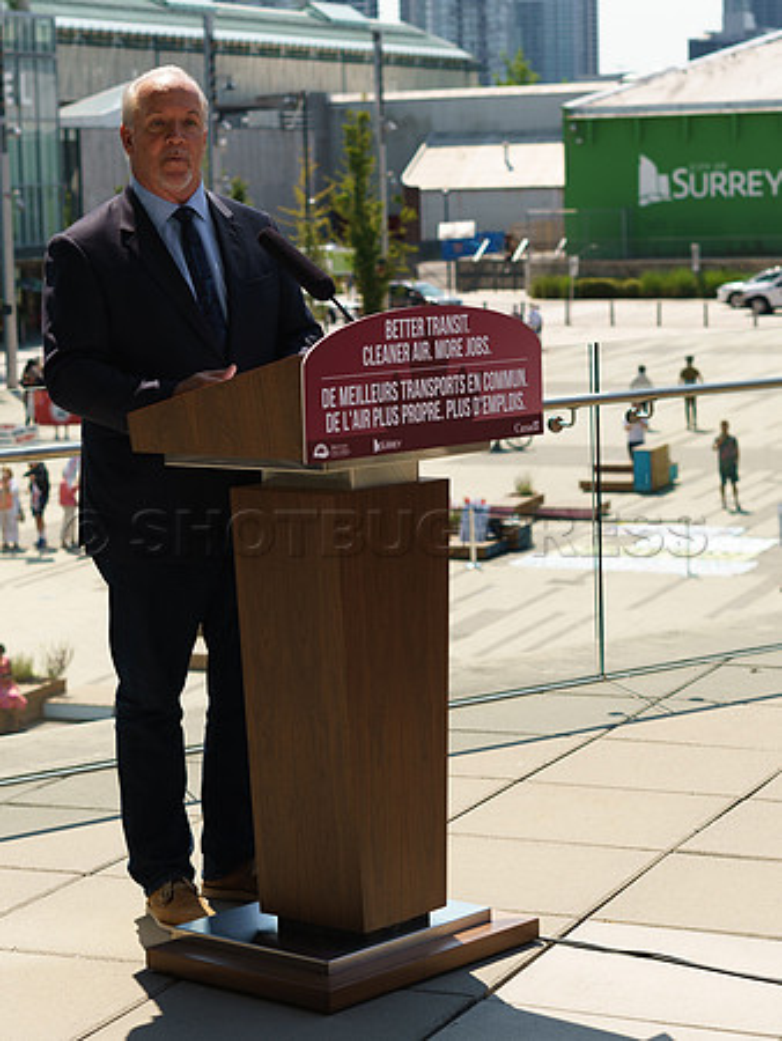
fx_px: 2598
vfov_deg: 22.7
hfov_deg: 17.1
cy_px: 499
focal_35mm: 86
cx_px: 282
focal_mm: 50
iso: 160
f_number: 4
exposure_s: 1/800
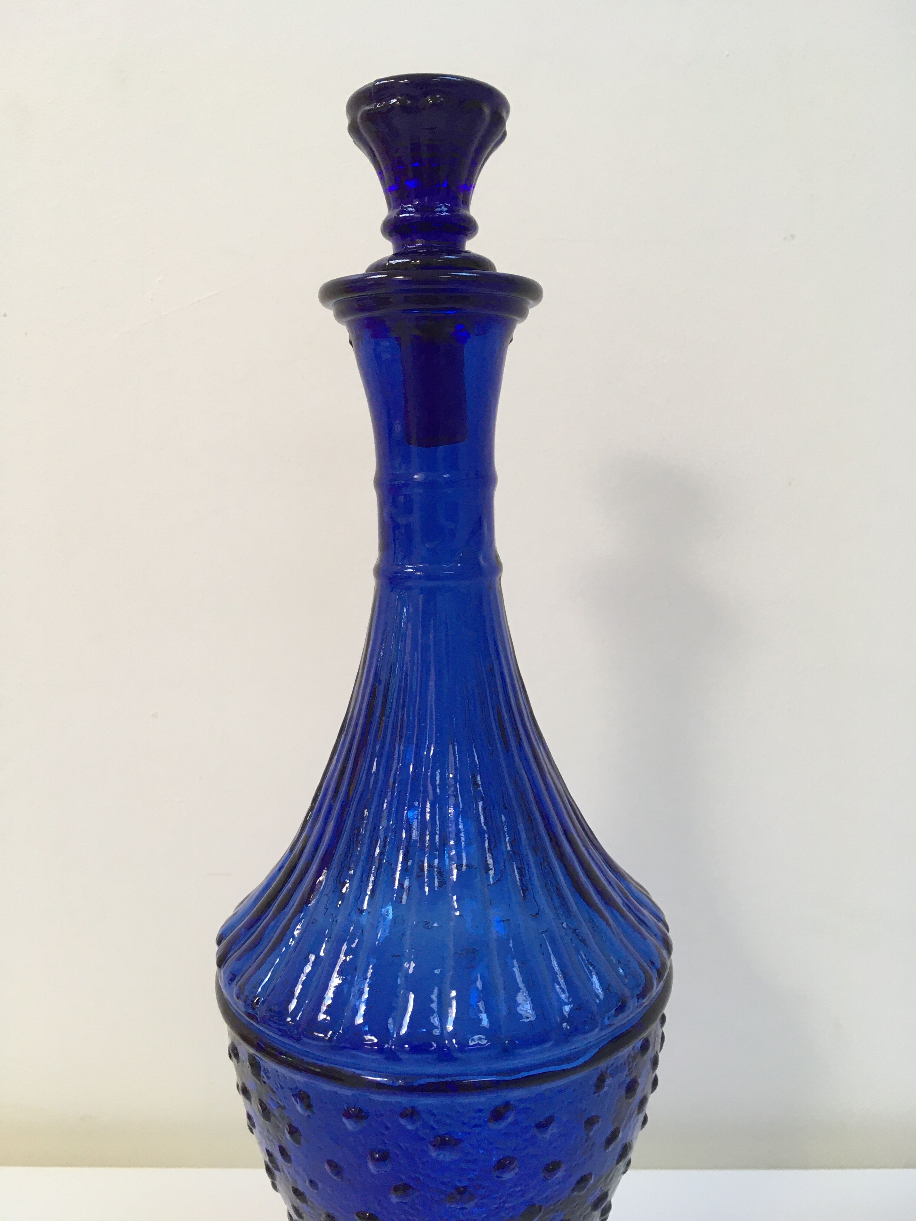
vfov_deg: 61.7
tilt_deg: -10.2
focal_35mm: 29
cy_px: 610
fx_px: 1023
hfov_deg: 48.2
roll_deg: +1.5
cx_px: 458
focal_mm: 4.15
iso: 80
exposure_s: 1/33
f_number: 2.2
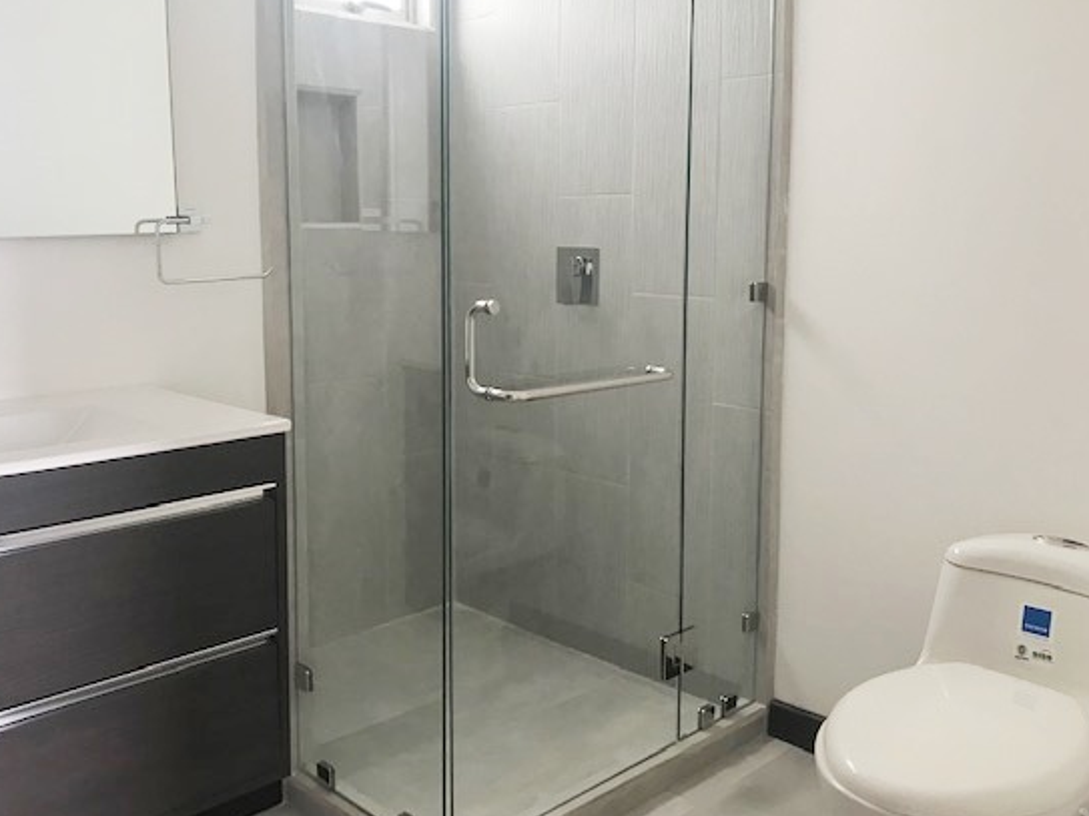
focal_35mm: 33
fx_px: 1038
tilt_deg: -7.6
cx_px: 485
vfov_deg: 42.8
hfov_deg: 55.2
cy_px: 343
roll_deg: +0.5
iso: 40
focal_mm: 3.99
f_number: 1.8
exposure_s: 1/24
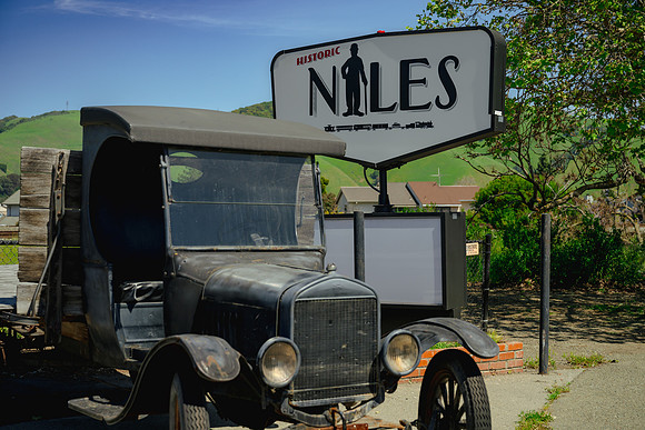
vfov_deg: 24.6
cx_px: 322
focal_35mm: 55
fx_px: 986
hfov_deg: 36.2
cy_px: 215
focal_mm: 55
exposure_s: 1/1600
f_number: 4.5
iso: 100
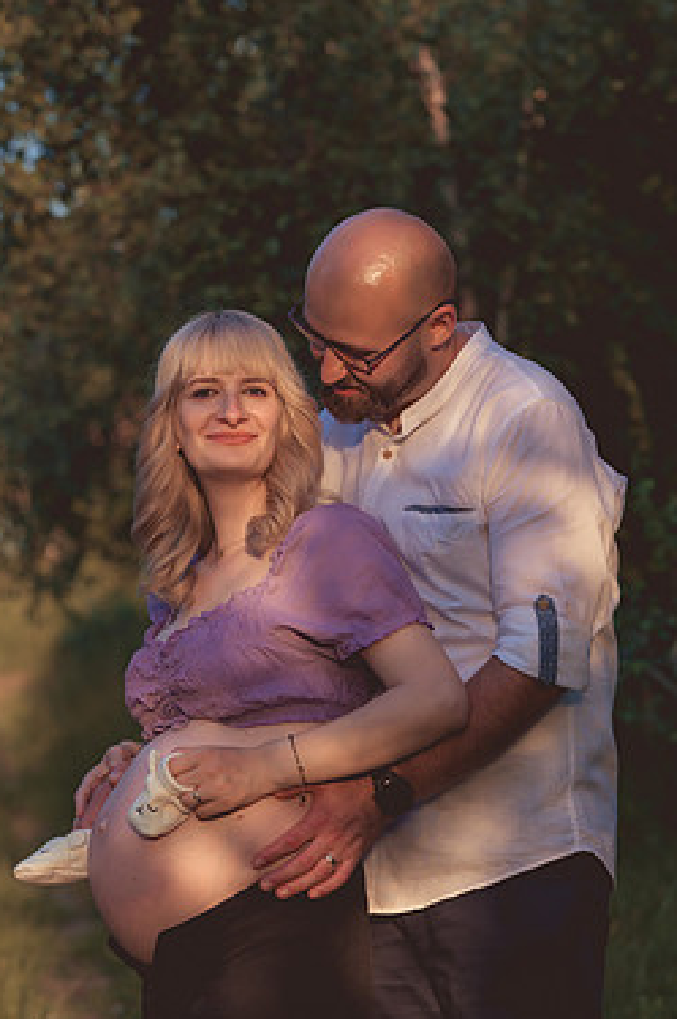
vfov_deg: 20.0
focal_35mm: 102
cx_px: 390
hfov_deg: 13.4
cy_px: 601
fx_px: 2885
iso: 400
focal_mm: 85
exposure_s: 1/1250
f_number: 3.5
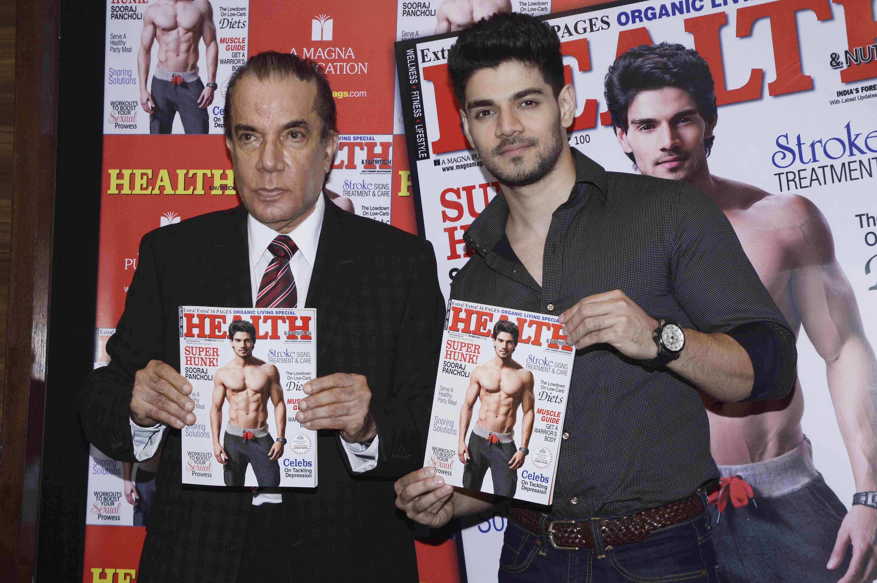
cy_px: 292
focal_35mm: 78
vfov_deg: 17.5
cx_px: 438
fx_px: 1898
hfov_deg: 26.0
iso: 400
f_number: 7.1
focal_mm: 52
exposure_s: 1/160
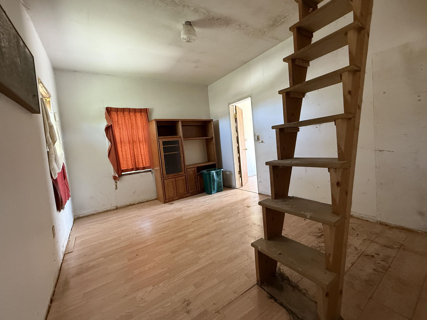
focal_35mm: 15
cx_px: 221
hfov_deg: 98.1
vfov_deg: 81.7
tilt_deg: -3.3
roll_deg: +4.5
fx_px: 185
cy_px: 154
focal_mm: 2.22
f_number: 2.2
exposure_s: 1/60
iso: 640
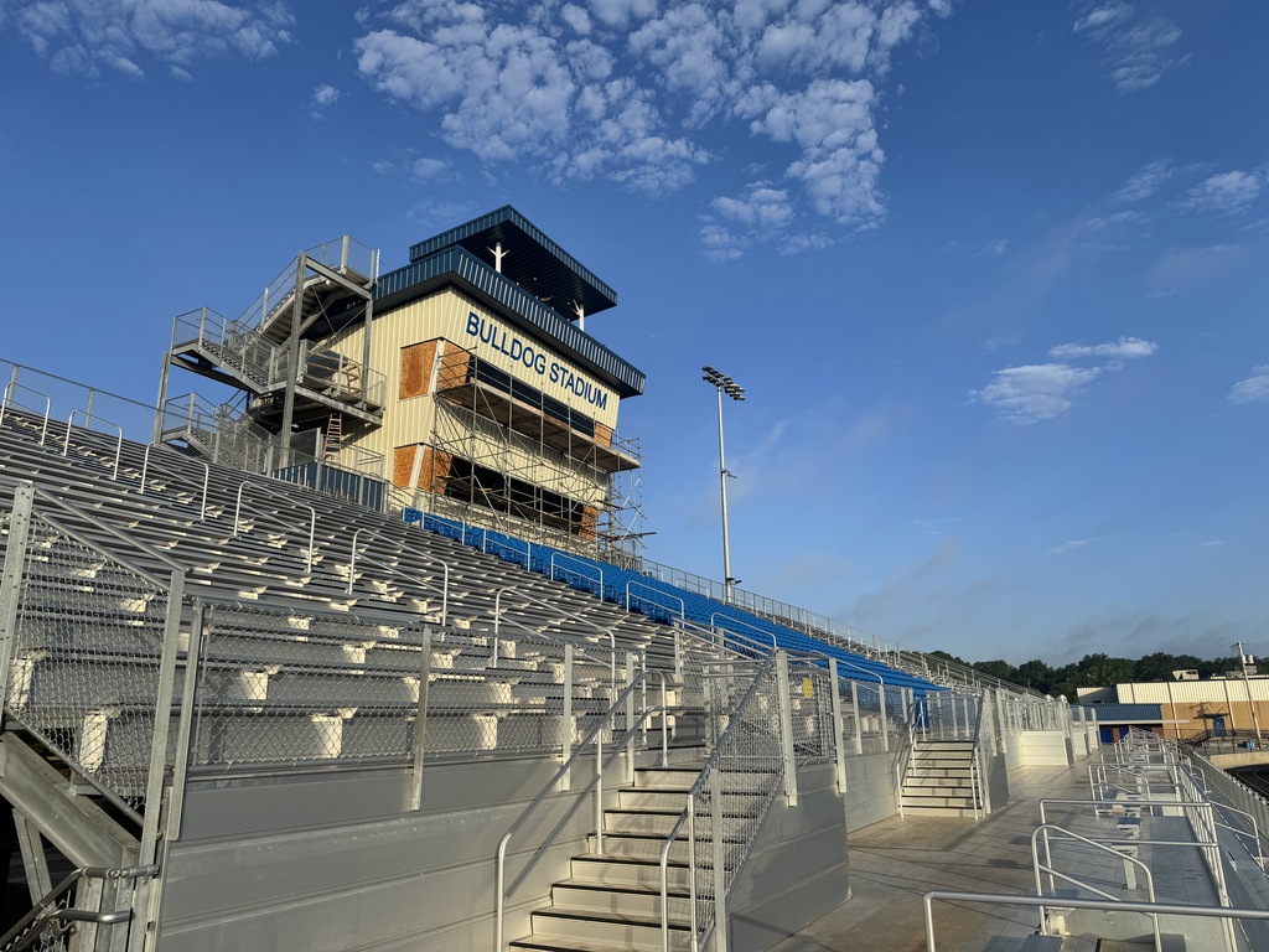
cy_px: 476
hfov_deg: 71.6
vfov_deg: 56.8
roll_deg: +1.0
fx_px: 880
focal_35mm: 24
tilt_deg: +15.8
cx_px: 634
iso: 80
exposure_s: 1/4608
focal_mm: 6.76
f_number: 1.78
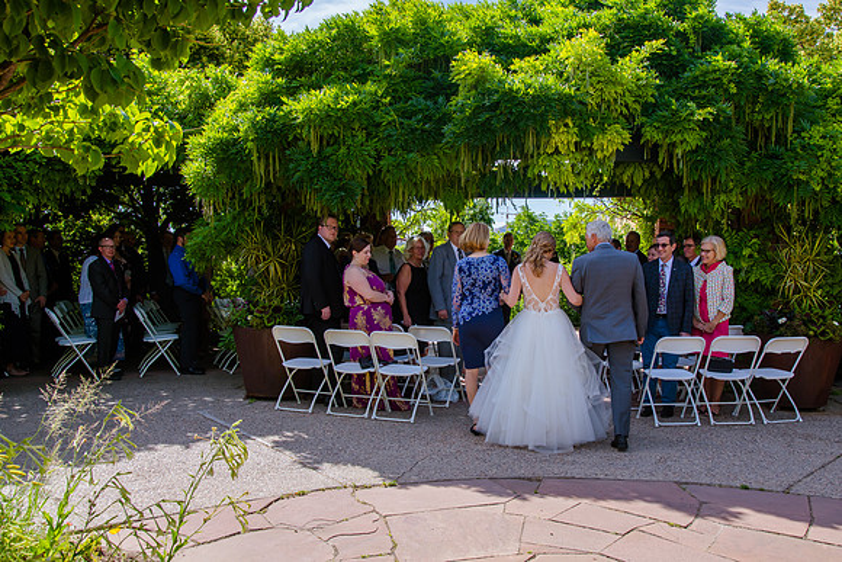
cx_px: 472
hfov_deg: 53.8
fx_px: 828
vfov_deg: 37.5
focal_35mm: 35
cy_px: 307
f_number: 9
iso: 200
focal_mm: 31
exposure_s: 1/200
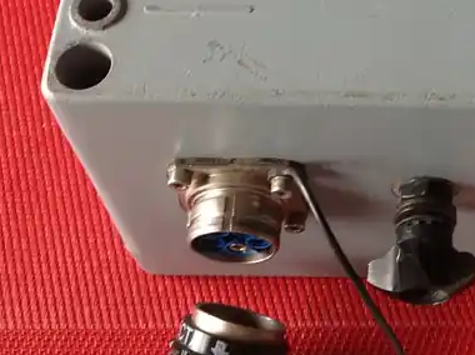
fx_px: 1261
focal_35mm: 92
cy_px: -55
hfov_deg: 20.8
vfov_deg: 15.5
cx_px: 436
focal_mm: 4.28
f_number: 2.4
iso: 50
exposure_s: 1/24
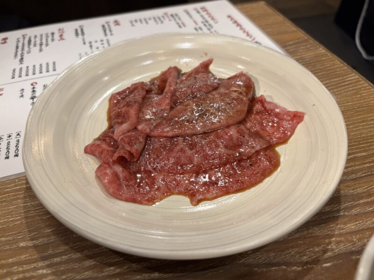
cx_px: 187
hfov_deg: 67.3
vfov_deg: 53.1
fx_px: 281
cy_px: 140
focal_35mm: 26
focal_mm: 5.96
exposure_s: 1/50
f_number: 1.6
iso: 160
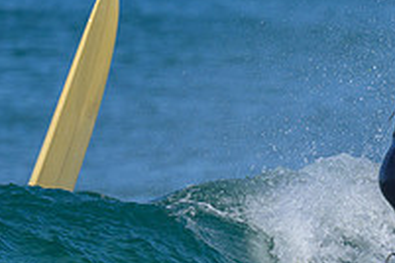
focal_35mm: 3157
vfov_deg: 0.4
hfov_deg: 0.7
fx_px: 34637
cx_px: 438
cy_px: 286
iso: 250
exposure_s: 1/2000
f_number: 6.3
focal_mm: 800
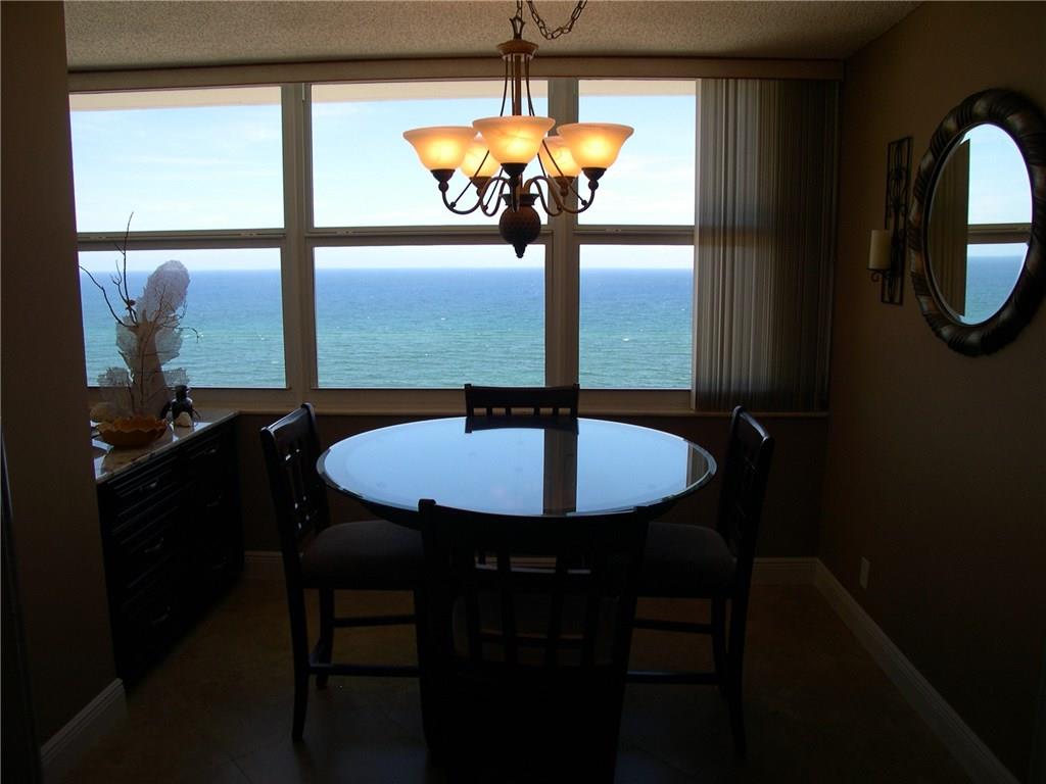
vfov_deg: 37.7
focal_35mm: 38
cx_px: 523
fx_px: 1148
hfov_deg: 49.0
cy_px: 392
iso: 100
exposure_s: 1/229
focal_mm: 8
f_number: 2.8
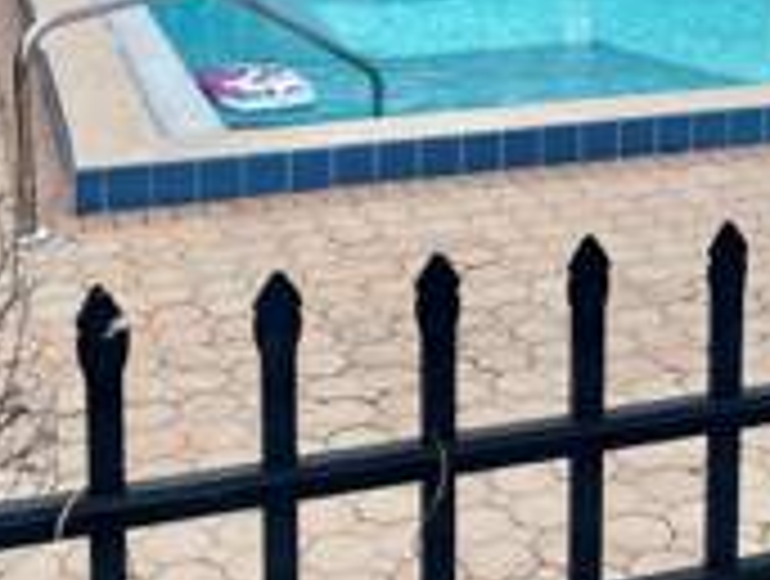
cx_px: 617
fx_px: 1560
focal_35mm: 70
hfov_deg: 27.2
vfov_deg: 20.1
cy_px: -72
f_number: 1.6
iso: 32
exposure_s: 1/3448
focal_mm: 5.1
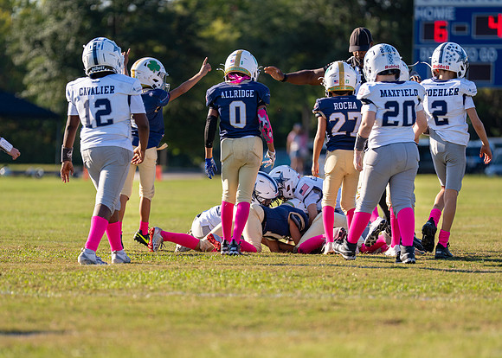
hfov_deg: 7.3
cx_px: 245
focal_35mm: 277
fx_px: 3943
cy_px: 234
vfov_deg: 5.2
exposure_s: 1/2500
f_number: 2.8
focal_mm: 200
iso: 250
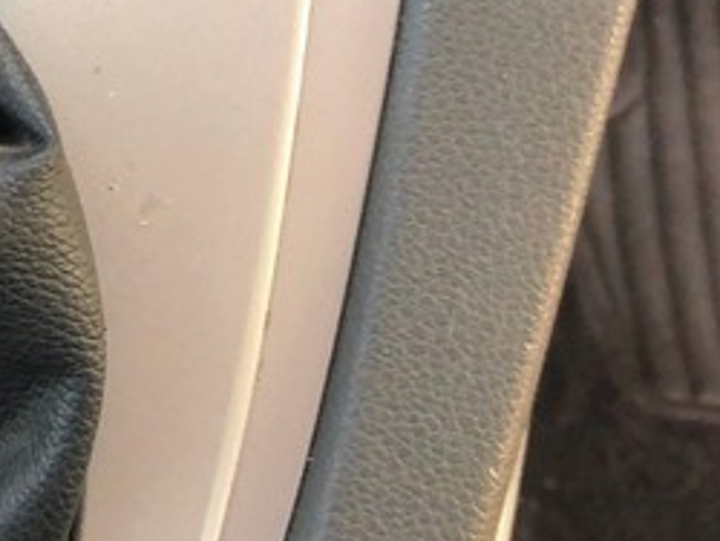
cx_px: -294
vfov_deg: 12.8
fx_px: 2332
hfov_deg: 16.3
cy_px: -158
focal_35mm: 112
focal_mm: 4
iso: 40
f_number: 1.8
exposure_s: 1/22
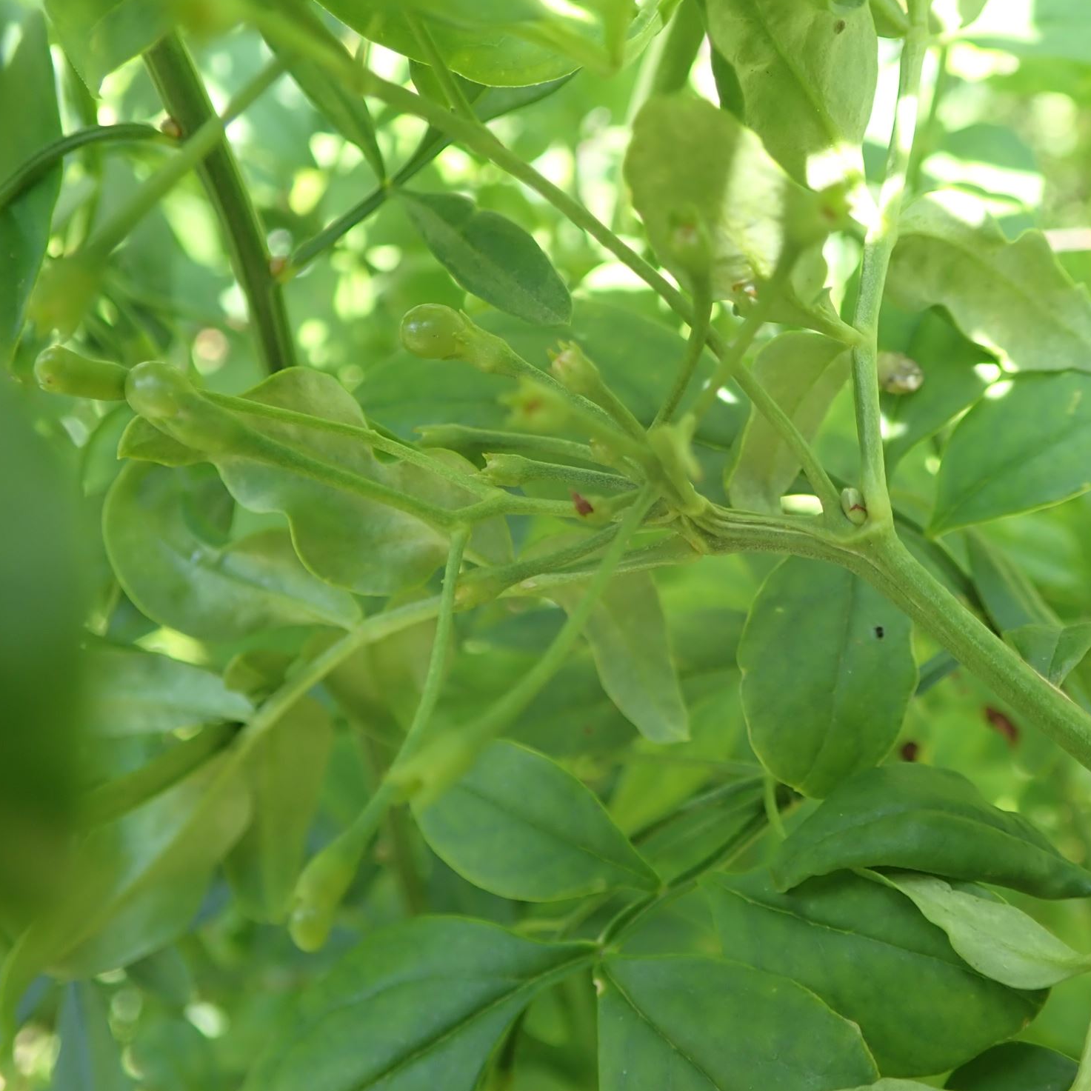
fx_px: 1284
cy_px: 538
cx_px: 677
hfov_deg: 45.7
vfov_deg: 46.0
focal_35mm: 36
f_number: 2.3
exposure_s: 1/125
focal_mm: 5.5
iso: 100
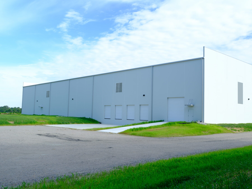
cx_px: 126
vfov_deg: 39.7
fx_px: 262
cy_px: 94
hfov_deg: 51.4
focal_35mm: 36
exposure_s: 1/40
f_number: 13
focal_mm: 45
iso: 320
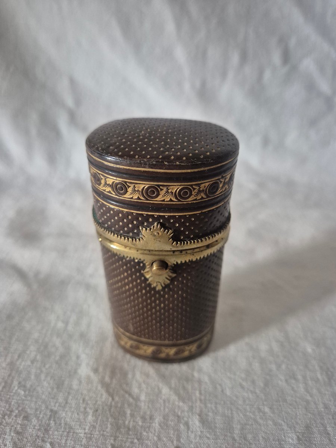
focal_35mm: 23
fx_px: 298
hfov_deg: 58.9
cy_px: 224
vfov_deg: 73.9
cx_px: 168
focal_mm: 5.4
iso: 800
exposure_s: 1/100
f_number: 1.8
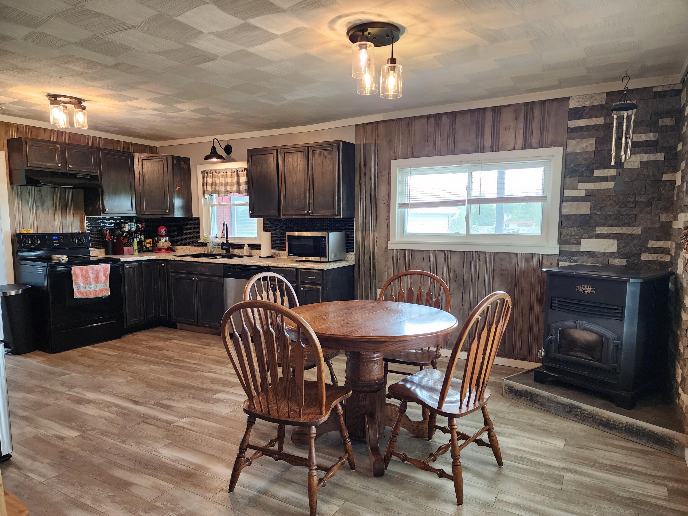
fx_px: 457
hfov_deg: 73.9
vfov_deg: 58.9
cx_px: 344
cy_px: 258
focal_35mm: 23
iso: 320
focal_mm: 6.4
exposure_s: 1/120
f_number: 1.8
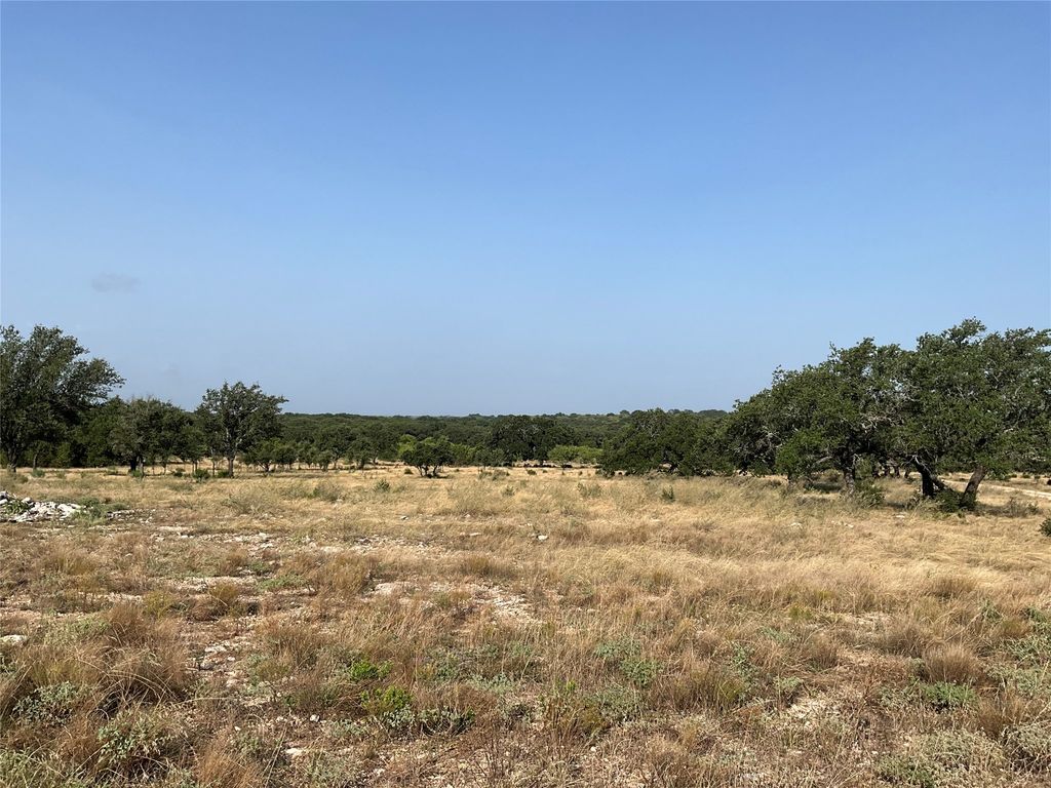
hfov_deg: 61.7
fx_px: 880
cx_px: 526
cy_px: 394
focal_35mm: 29
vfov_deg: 48.2
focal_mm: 3
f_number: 1.8
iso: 25
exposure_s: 1/2538
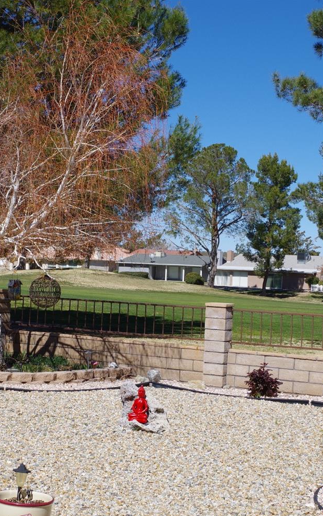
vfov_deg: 34.0
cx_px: 121
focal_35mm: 60
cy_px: 259
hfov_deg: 21.6
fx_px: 845
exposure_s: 1/125
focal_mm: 26.25
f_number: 11
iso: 100
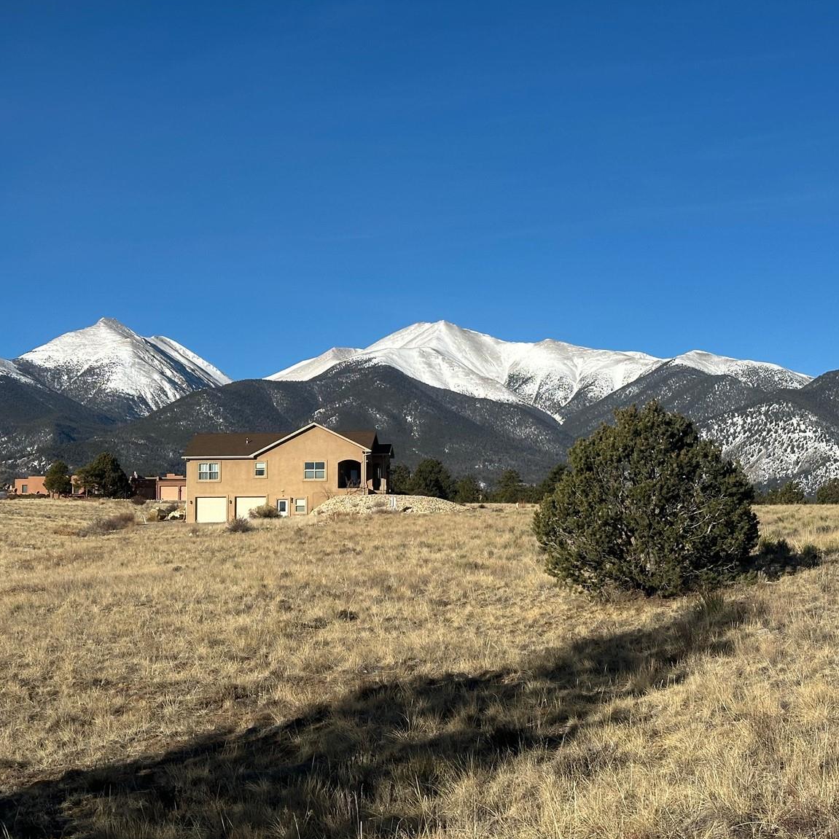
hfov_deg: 29.1
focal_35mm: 59
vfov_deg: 29.1
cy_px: 407
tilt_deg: +5.4
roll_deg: +0.0
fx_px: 1618
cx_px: 397
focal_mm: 6.86
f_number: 1.78
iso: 64
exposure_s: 1/6211
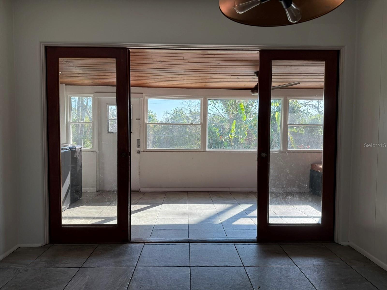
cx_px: 194
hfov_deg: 71.6
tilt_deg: -2.3
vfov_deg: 56.8
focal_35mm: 24
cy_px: 145
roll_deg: -0.6
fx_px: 268
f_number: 1.78
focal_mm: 6.76
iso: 100
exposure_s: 1/470
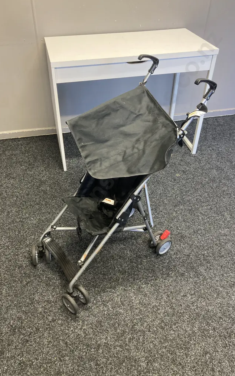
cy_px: 186
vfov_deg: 62.9
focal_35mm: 30
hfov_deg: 41.8
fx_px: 307
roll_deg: -0.9
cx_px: 104
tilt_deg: -38.7
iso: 250
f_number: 1.8
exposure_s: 1/50
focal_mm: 3.99
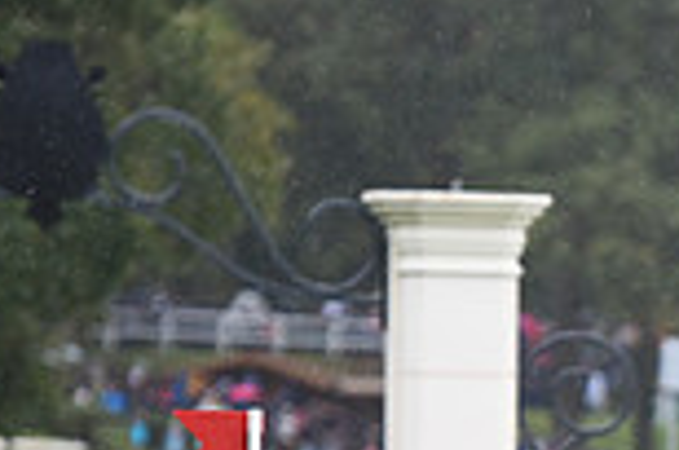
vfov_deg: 2.3
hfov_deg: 3.5
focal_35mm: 584
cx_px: 1177
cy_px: 706
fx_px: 10992
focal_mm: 155
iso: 1400
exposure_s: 1/1250
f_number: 3.5
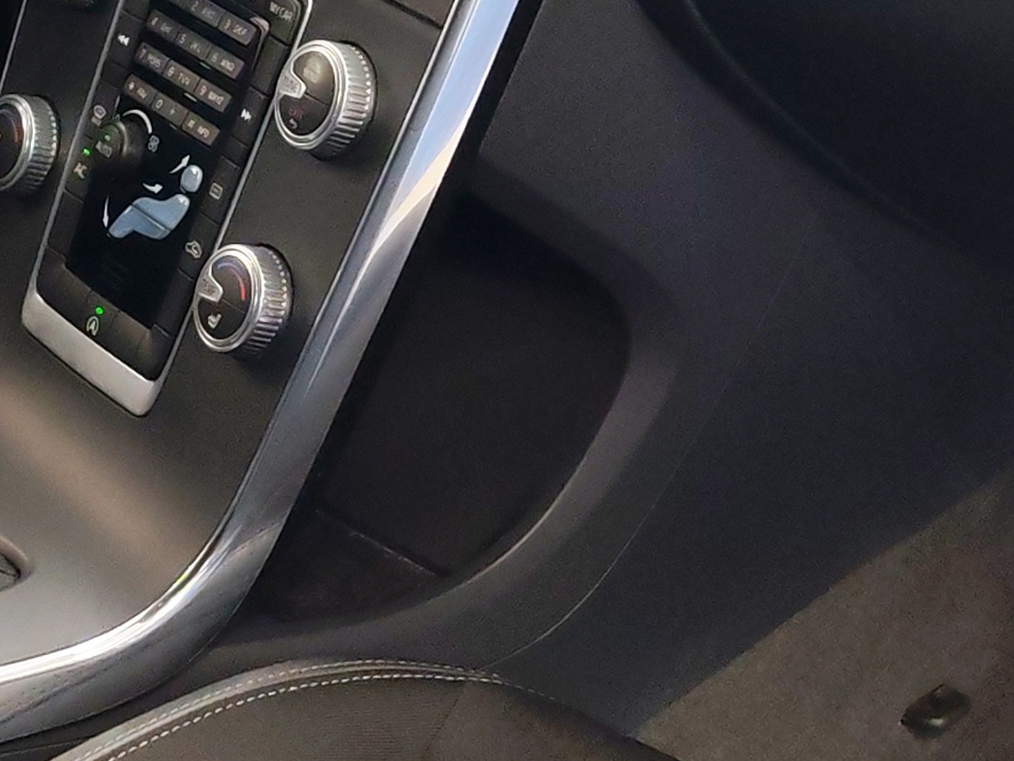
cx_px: 481
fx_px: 3164
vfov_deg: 13.7
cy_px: 251
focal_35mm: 108
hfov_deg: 18.2
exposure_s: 1/100
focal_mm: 6.12
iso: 1250
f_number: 1.9
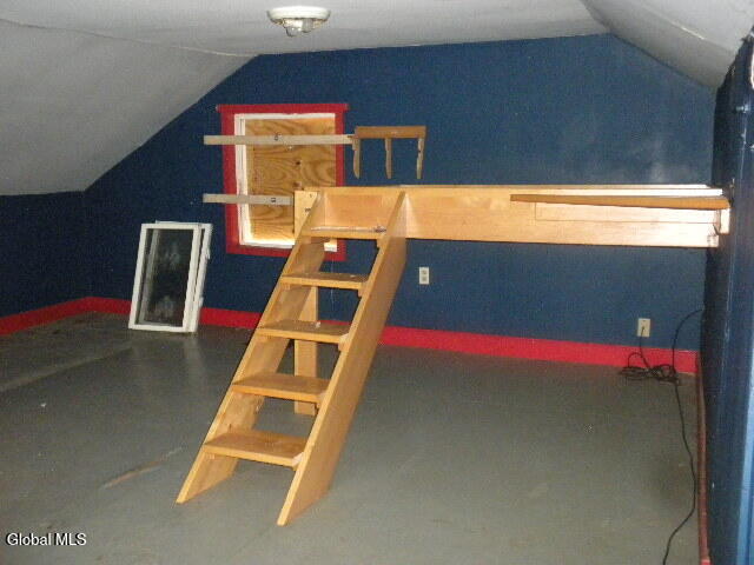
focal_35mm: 37
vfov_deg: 38.7
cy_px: 282
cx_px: 377
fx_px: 806
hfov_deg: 50.1
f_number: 3.5
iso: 800
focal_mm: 6.6
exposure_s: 1/30
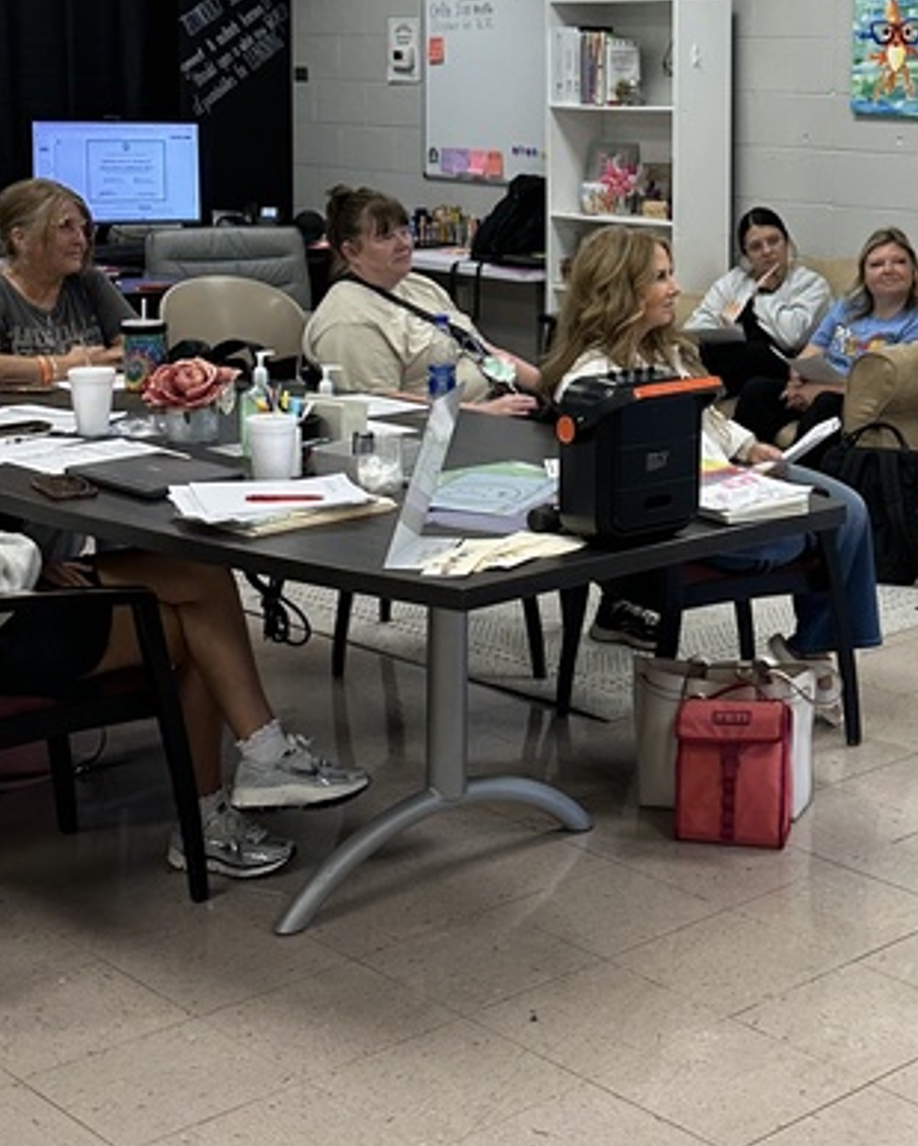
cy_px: 267
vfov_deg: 29.9
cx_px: 767
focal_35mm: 62
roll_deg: -1.4
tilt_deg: -5.1
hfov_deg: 24.1
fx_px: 2104
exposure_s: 1/60
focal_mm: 6.86
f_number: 1.78
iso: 125
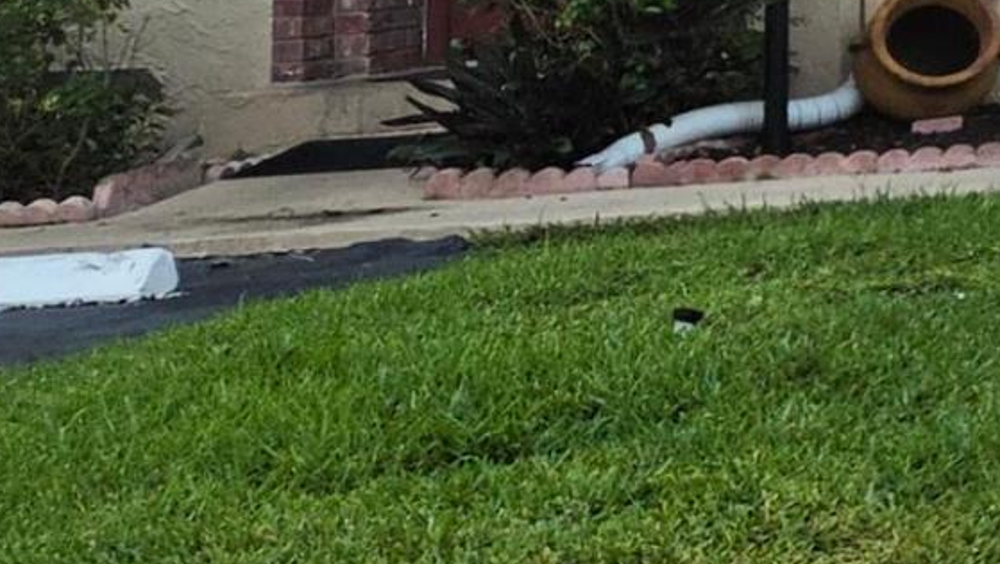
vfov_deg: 8.9
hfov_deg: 12.4
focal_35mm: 129
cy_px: -526
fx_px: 3422
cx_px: 2524
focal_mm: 5.4
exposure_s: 1/978
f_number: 1.8
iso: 80
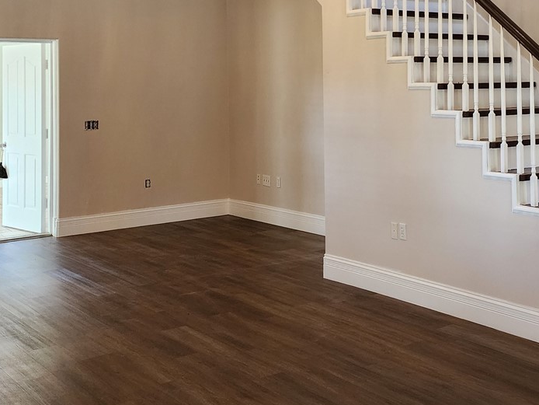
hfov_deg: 35.0
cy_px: 56
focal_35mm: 53
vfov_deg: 26.8
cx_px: 429
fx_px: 826
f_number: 1.8
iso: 400
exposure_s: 1/120
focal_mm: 6.4
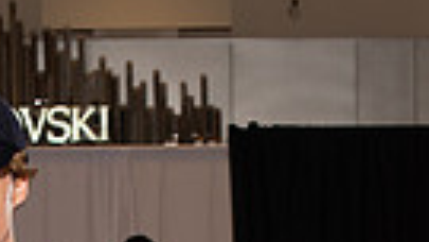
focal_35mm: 244
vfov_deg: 4.8
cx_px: 68
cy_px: 701
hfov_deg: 8.8
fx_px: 2776
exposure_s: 1/250
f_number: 9
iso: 800
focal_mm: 70
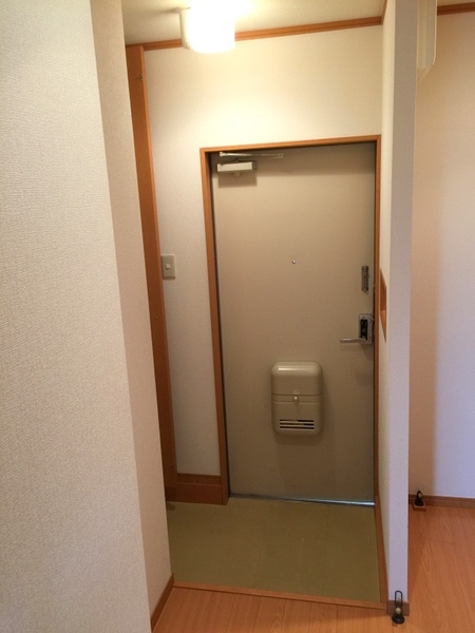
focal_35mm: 29
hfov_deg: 48.2
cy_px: 316
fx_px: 531
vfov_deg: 61.7
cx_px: 238
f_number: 2.2
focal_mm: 4.15
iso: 40
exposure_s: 1/15
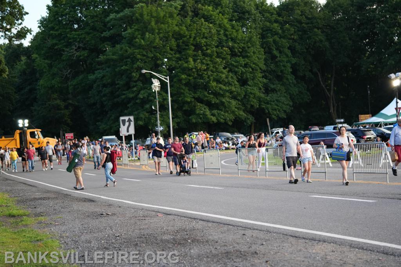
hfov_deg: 22.6
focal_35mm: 90
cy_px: 134
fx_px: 1003
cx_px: 200
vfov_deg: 15.2
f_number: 3.2
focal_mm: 90
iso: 1600
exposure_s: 1/160
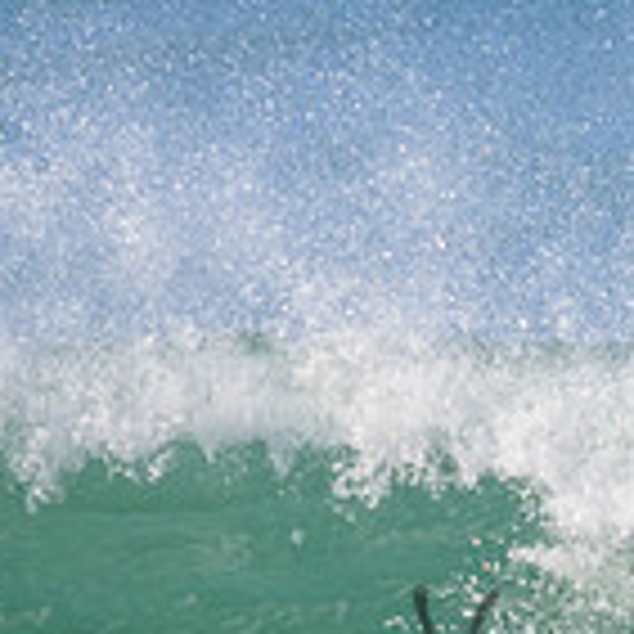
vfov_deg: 0.6
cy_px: 618
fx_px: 58144
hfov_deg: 0.6
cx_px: 877
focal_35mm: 2806
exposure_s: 1/2000
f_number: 11
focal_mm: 800
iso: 1400
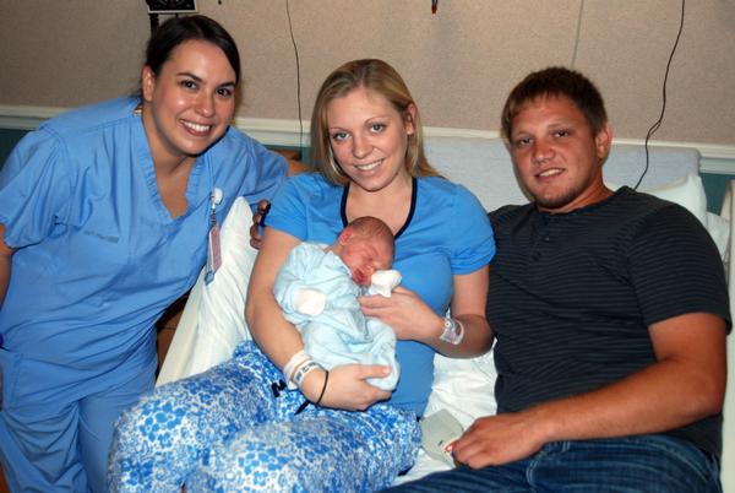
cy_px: 246
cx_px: 368
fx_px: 920
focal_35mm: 45
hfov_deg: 43.5
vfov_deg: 30.0
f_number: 4
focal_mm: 30
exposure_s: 1/60
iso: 200
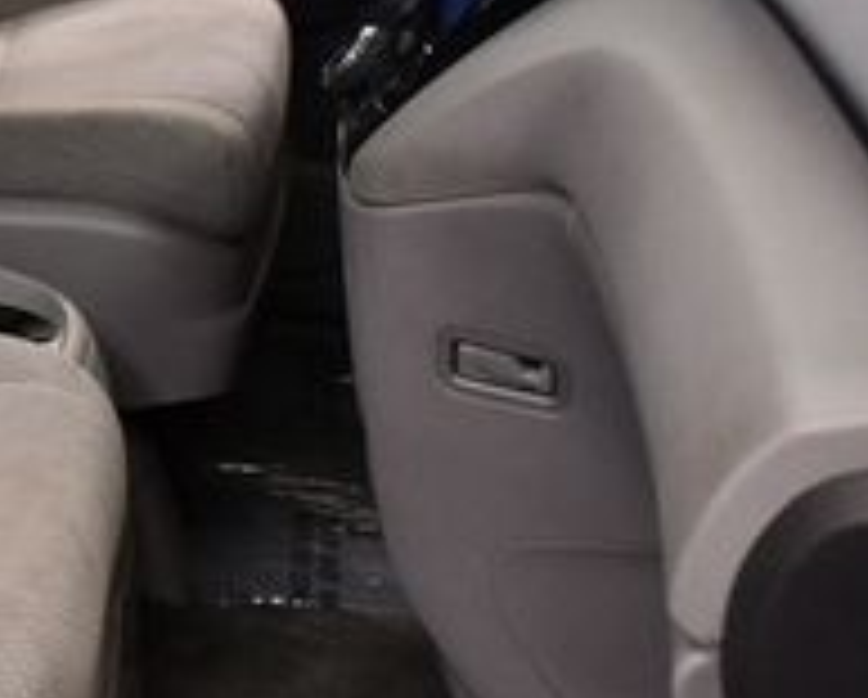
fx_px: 2882
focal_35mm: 112
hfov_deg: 15.9
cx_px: -369
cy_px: -50
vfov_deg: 13.5
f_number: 3.5
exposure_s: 1/125
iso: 1400
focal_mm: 18
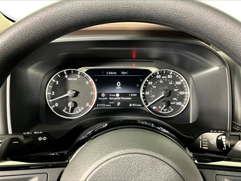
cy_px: 90
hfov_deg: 61.7
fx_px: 202
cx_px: 120
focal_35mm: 29
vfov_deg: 48.2
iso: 320
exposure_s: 1/56
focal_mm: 3
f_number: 1.8
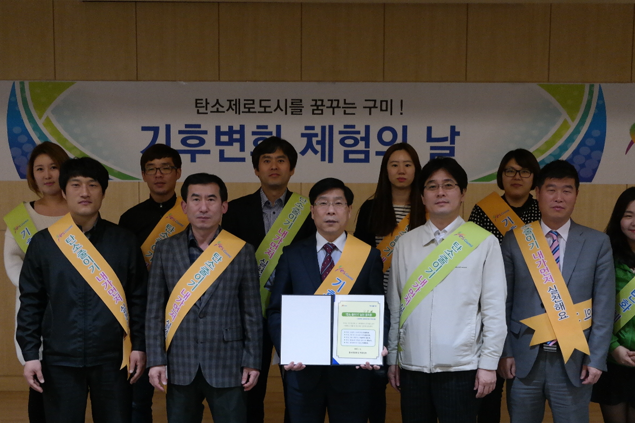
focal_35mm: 44
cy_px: 276
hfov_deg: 44.5
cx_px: 317
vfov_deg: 30.3
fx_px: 776
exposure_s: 1/40
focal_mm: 20
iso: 1600
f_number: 3.5
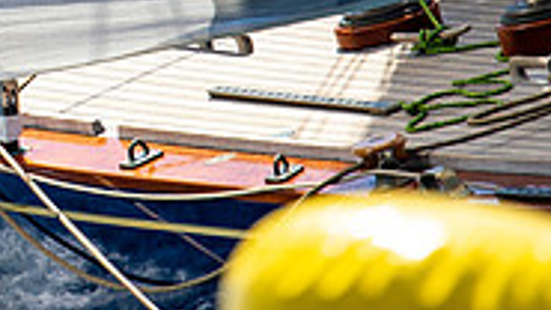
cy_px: -172
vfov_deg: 0.5
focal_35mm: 2246
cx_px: -347
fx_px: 32810
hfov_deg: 1.0
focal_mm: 600
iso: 400
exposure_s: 1/2500
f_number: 5
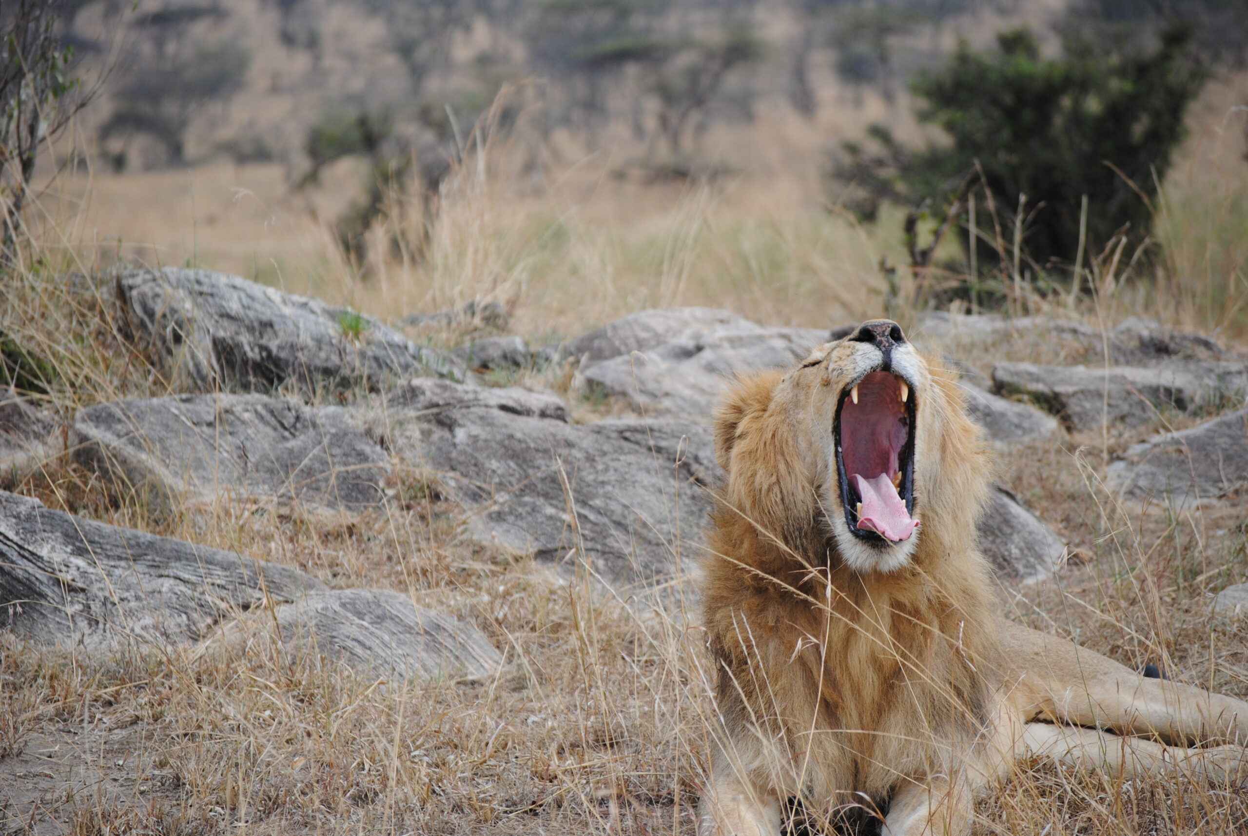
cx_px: 624
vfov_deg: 7.7
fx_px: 6248
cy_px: 418
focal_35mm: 180
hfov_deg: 11.4
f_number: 4.8
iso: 200
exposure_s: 1/250
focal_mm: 120
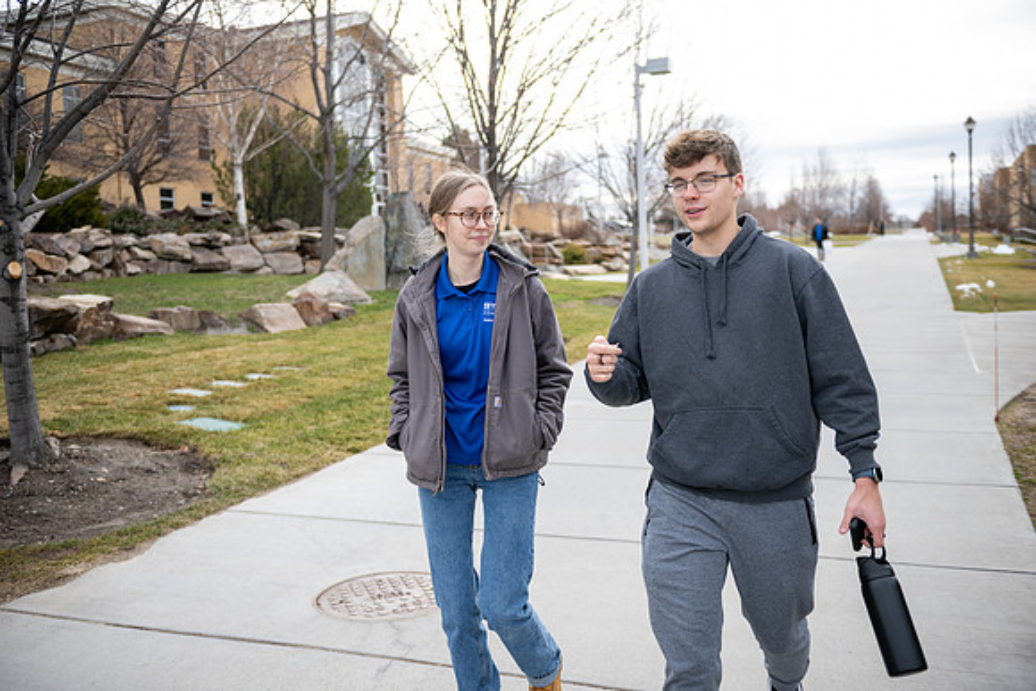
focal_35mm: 35
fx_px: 1007
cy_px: 346
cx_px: 518
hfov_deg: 54.4
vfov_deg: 37.9
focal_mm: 35
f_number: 2.8
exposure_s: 1/1250
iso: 400
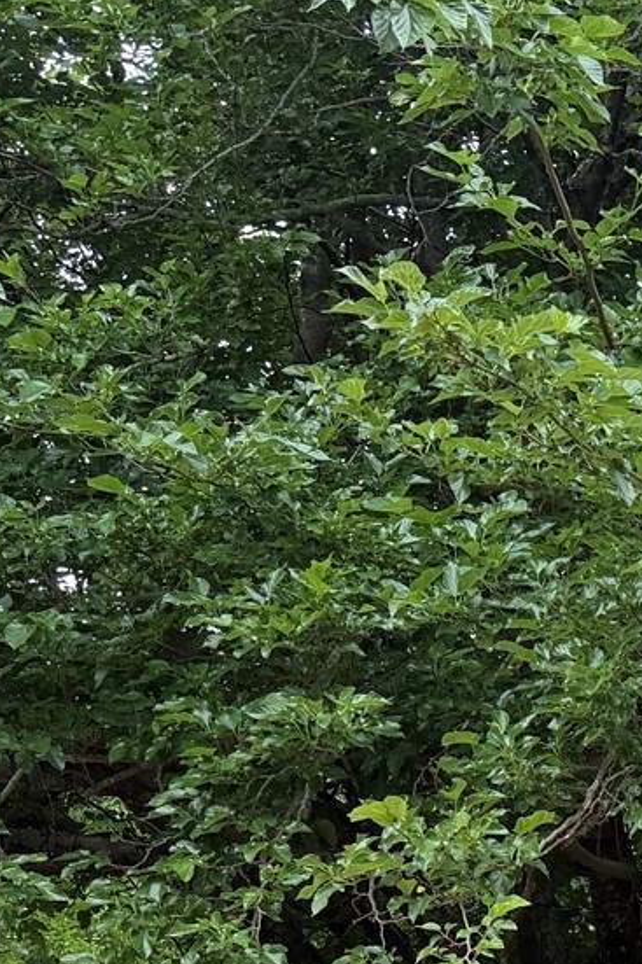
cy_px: 1200
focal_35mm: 87
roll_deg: -0.8
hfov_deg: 14.3
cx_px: 1072
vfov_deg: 21.5
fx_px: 2329
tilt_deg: -2.1
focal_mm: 6.76
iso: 80
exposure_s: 1/967
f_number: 1.78
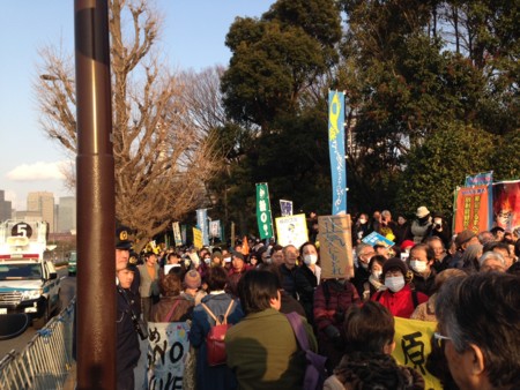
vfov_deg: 43.0
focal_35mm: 33
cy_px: 195
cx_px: 260
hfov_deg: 55.3
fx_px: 496
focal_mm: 4.12
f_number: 2.4
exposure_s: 1/577
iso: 50
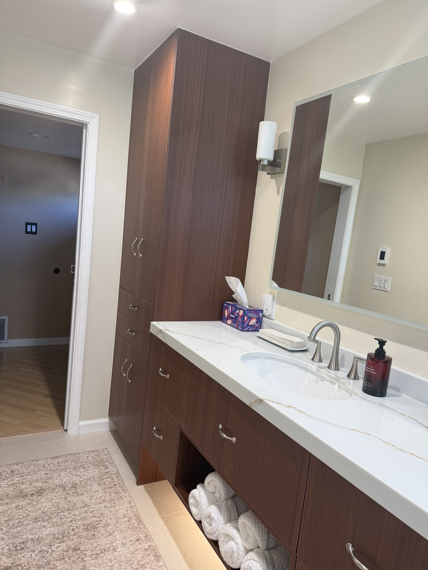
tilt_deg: -5.9
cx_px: 214
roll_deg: -6.9
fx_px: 396
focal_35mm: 24
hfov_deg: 56.8
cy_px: 285
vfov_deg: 71.6
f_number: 1.78
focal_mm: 6.76
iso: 125
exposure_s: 1/120
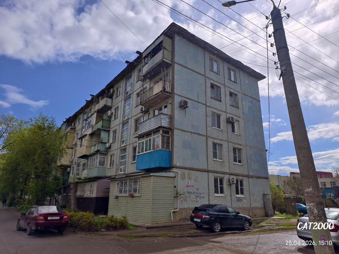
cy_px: 127
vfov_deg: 58.9
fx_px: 225
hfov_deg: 73.9
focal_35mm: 23
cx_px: 170
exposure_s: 1/4926
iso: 71
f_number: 1.57
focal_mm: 6.54
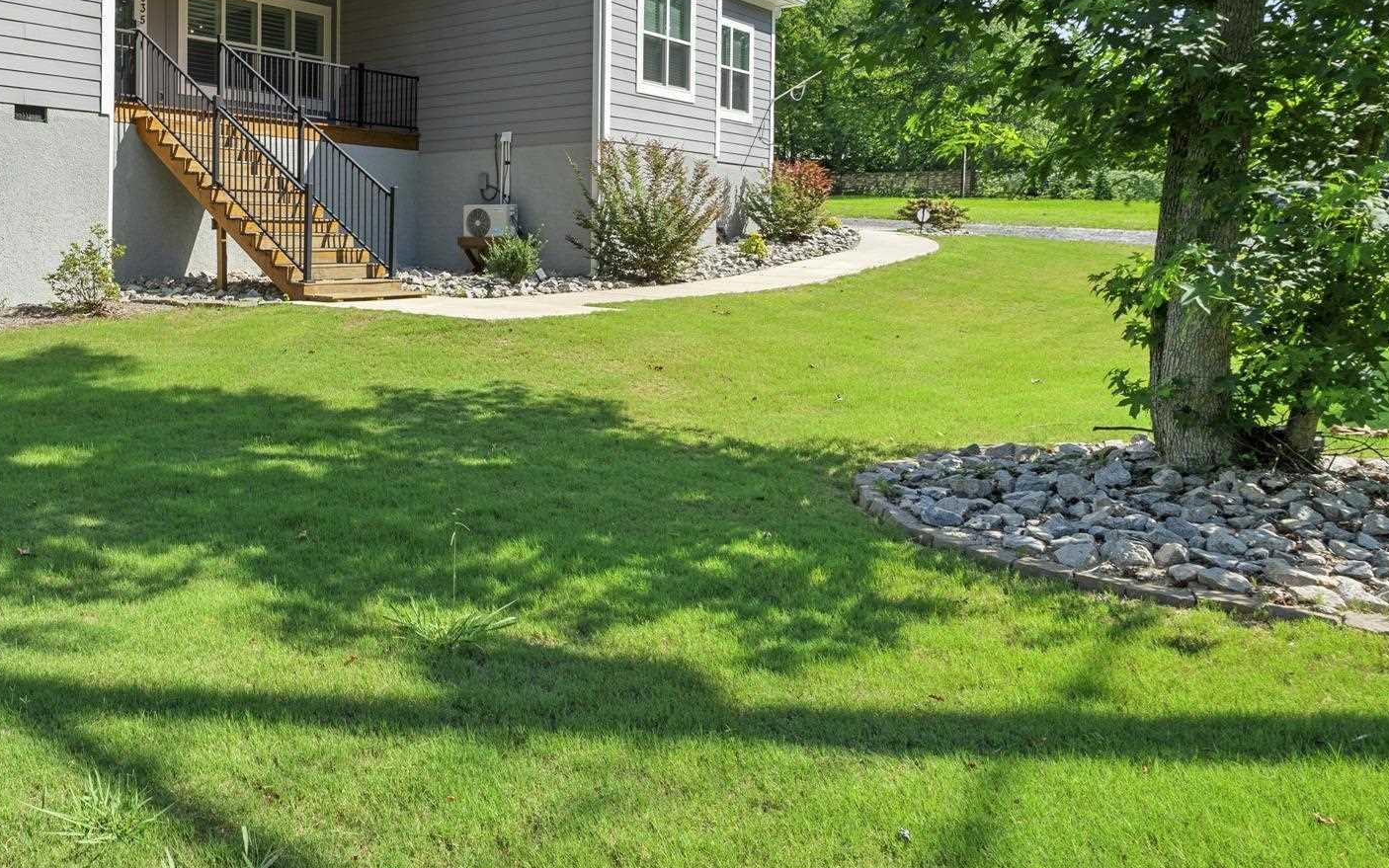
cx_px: 290
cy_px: 277
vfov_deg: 41.3
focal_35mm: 30
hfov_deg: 58.5
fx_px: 1132
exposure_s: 1/320
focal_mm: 11
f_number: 6.3
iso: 320
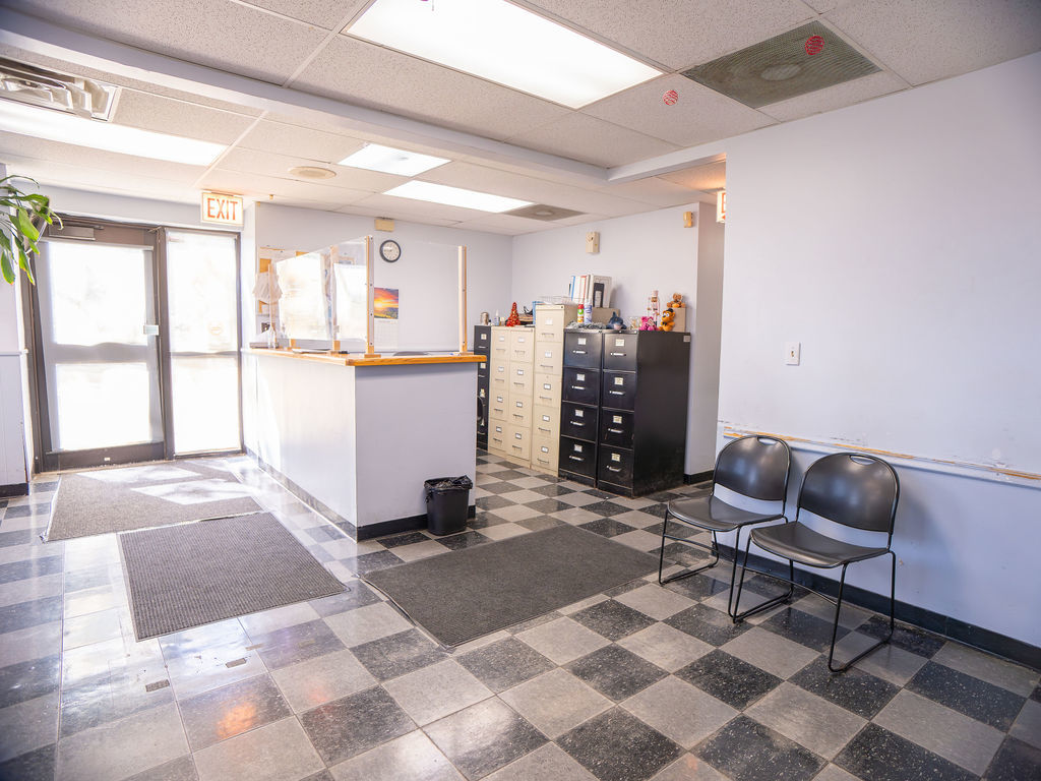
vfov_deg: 68.7
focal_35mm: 19
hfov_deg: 84.7
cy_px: 385
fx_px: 571
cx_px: 536
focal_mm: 16
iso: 800
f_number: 3.5
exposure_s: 1/60
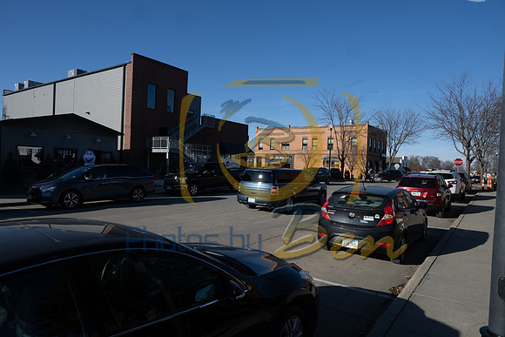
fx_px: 337
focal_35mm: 24
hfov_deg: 73.7
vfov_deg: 53.2
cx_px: 252
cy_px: 168
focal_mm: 24
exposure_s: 1/200
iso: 200
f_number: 14
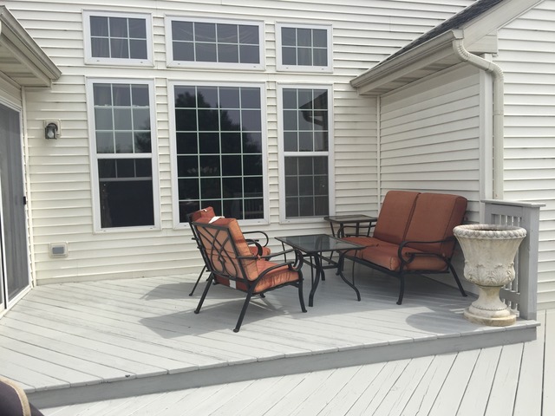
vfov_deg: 48.2
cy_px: 208
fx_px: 465
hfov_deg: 61.7
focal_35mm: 29
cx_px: 278
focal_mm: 4.15
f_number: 2.2
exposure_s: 1/1980
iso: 32
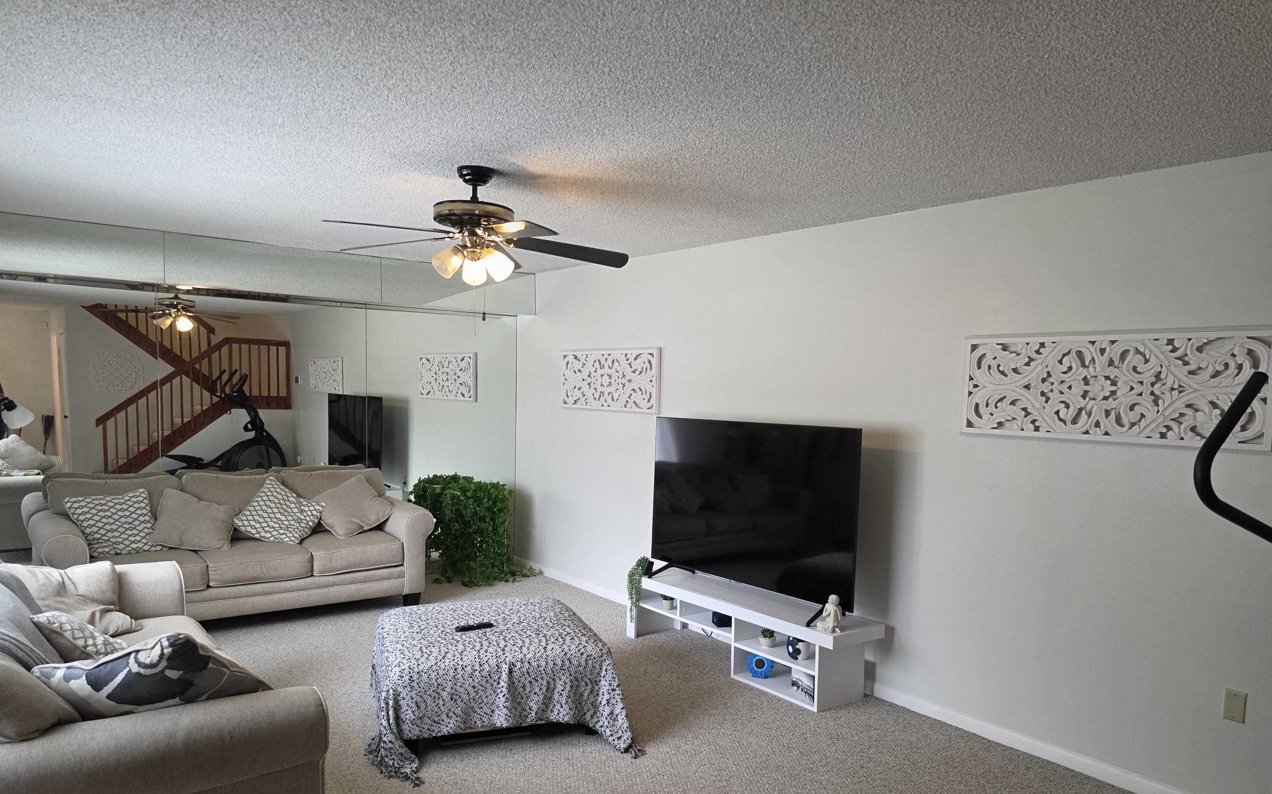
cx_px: 626
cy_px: 462
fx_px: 867
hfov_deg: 72.5
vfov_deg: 49.1
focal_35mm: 25
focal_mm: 6.3
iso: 250
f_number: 1.7
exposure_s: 1/120
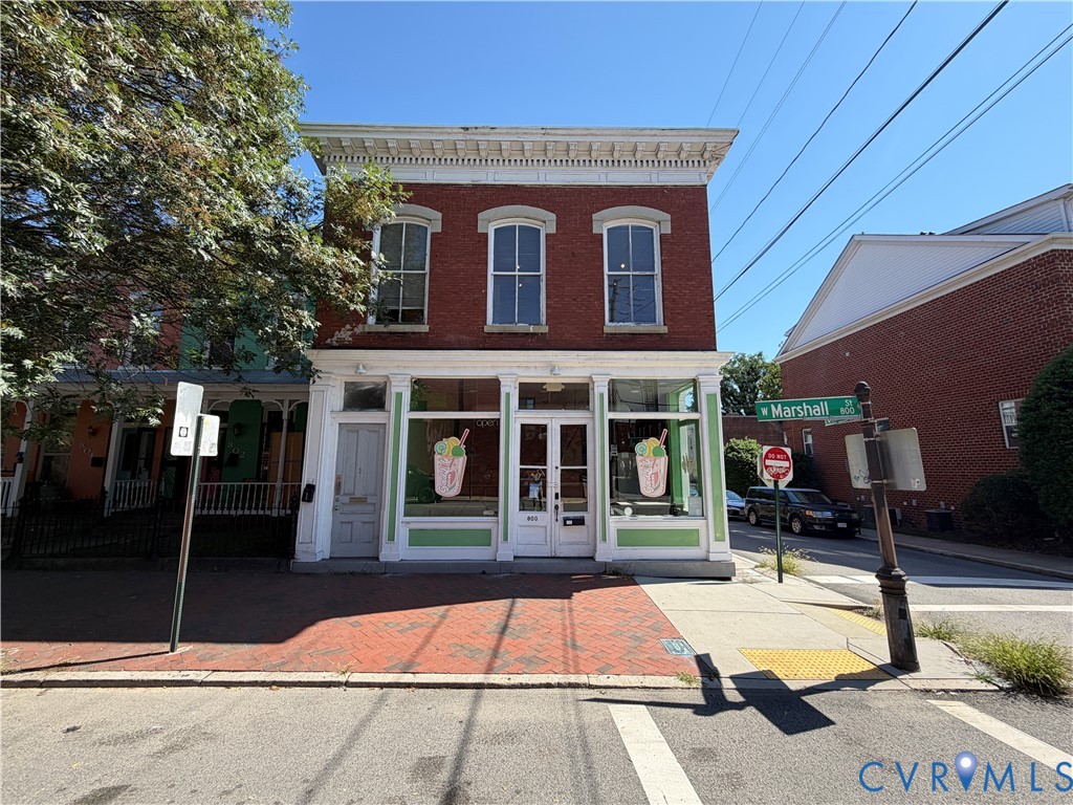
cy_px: 402
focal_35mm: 14
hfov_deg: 102.1
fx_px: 434
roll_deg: -0.1
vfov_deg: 85.7
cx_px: 536
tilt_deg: +9.3
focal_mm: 2.22
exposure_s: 1/770
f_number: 2.2
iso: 32
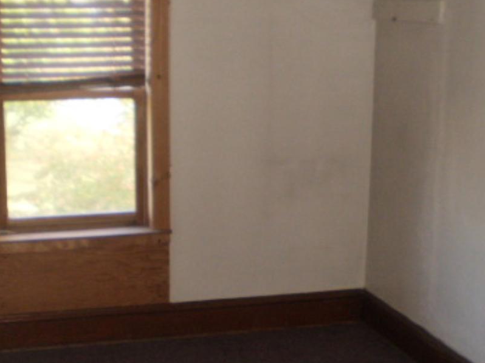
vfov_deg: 22.6
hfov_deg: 29.8
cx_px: 252
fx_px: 910
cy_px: 195
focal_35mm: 65
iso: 160
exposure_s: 1/30
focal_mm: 6.3
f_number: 3.1
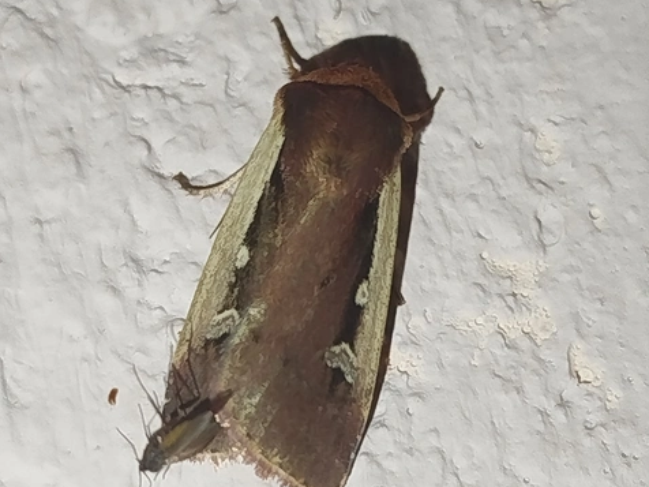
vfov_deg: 11.9
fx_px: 2344
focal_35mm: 125
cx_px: 326
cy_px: 210
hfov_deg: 15.8
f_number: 1.7
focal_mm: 5.31
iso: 80
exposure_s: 1/50
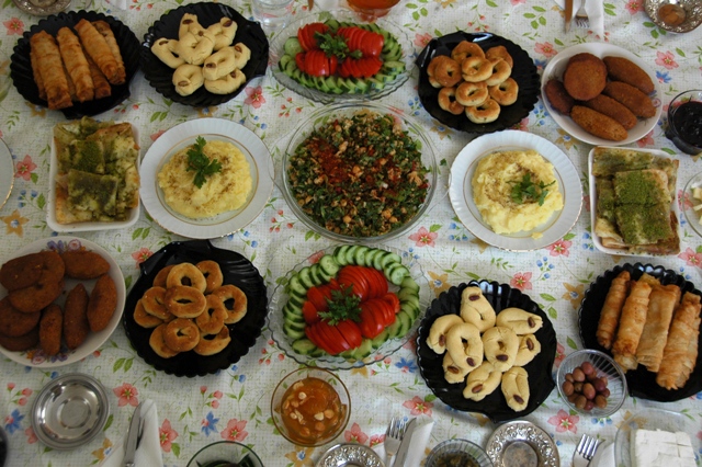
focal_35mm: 42
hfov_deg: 46.4
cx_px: 351
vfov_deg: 31.9
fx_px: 819
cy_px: 234
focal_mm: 28
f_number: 4
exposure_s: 1/30
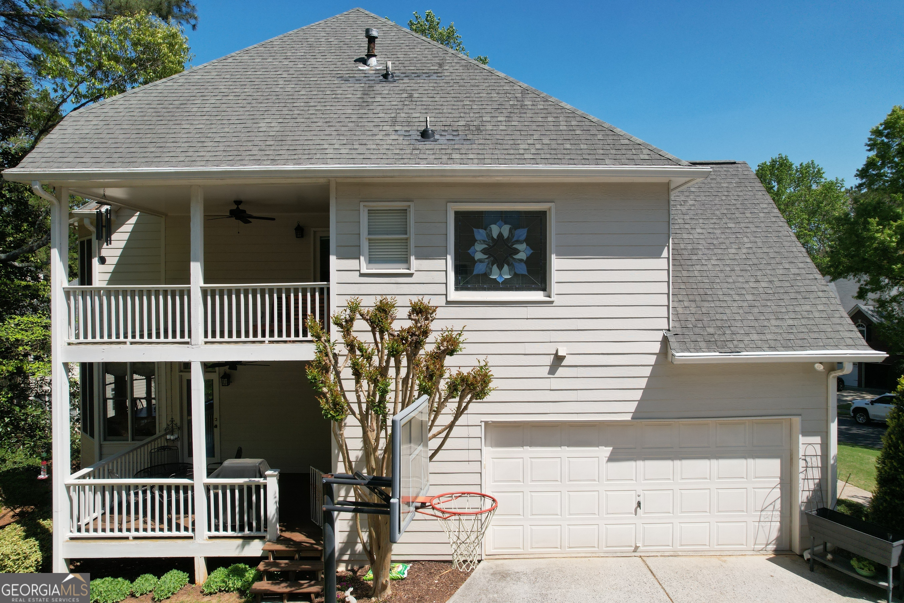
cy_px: 302
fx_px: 552
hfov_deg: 78.6
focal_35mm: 22
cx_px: 452
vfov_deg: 57.2
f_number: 2.8
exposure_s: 1/320
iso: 140
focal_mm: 8.38
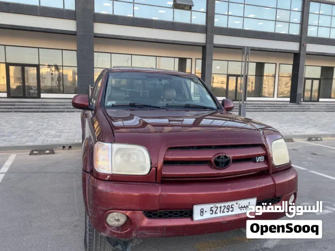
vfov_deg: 53.1
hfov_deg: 67.3
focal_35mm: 26
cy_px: 126
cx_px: 168
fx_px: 252
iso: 32
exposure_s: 1/124
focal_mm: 4.25
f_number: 1.8
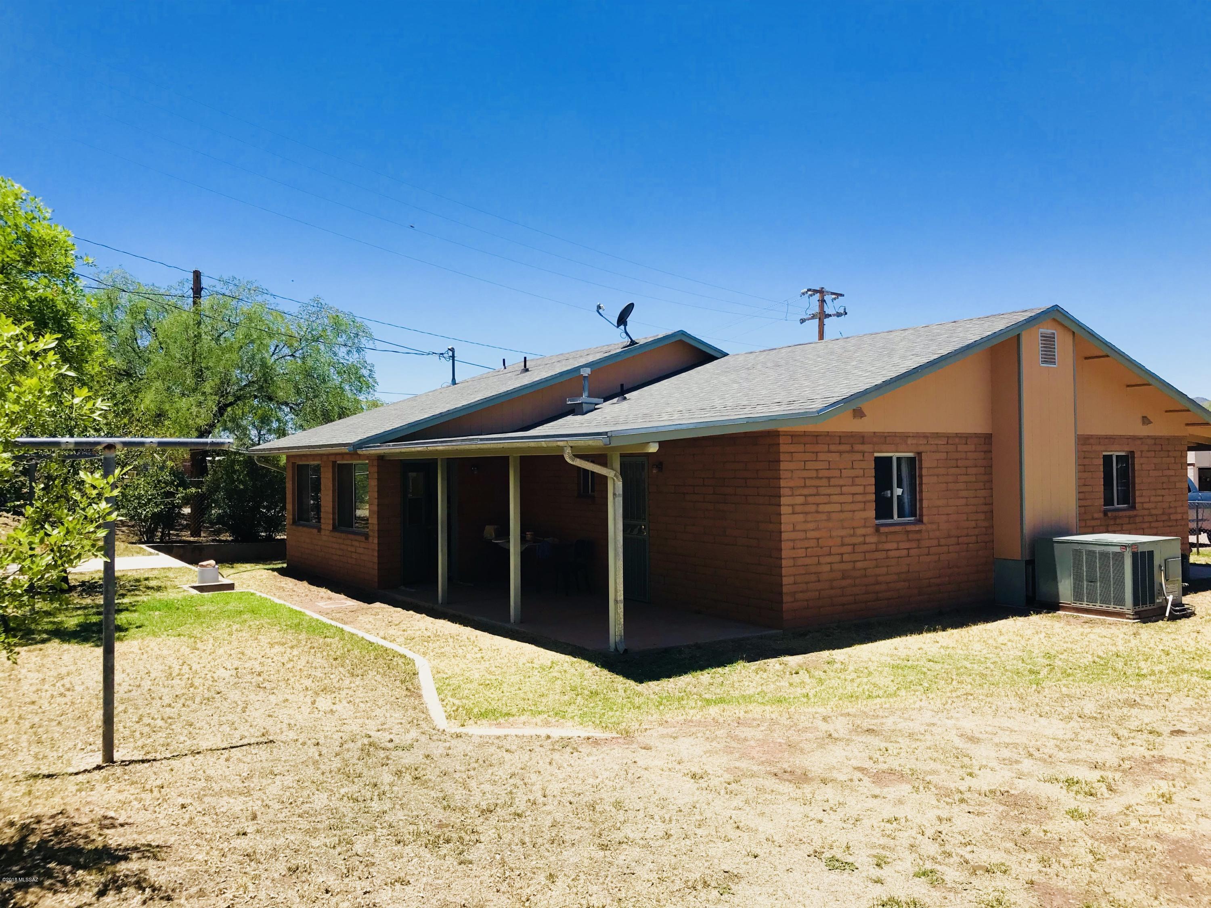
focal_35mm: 28
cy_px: 454
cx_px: 606
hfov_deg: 63.4
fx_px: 980
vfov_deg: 49.7
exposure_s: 1/1773
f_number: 1.8
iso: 20
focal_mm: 3.99
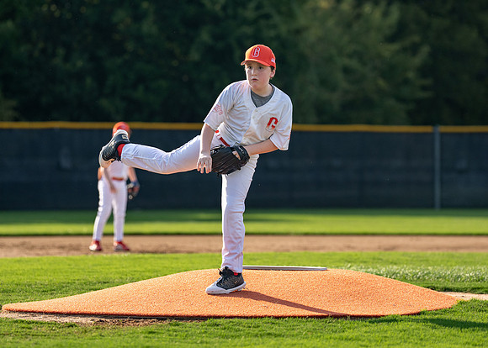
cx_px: 254
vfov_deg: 7.6
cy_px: 144
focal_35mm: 189
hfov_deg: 10.6
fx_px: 2624
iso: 400
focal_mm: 135
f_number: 2.8
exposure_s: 1/4000
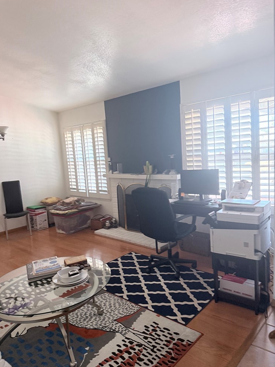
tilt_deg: -8.7
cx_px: 133
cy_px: 187
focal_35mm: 25
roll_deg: +2.1
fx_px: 265
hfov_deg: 54.9
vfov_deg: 69.4
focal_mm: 6.76
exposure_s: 1/60
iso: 250
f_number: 1.78
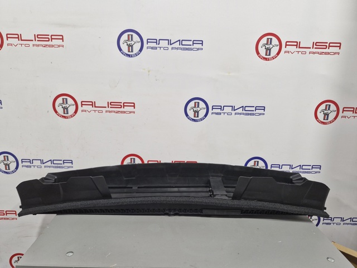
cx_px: 178
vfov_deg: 58.9
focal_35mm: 23
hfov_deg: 73.9
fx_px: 237
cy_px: 134
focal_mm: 5.54
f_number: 1.8
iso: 320
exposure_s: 1/100
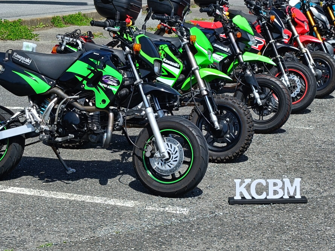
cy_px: 76
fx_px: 890
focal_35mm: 92
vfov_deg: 16.0
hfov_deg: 21.3
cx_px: 172
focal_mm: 4.7
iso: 50
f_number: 1.7
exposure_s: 1/597
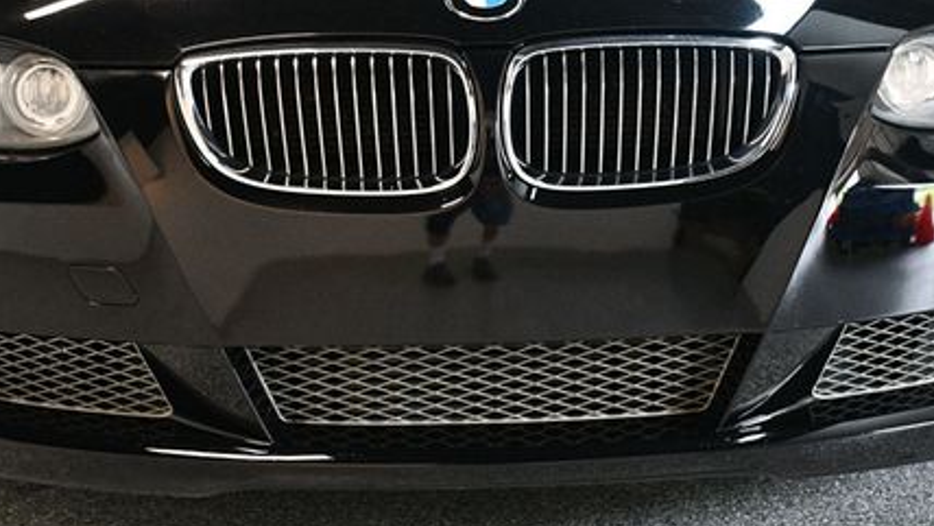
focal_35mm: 61
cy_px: 146
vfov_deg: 19.6
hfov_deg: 34.3
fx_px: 1511
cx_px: 489
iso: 3200
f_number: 3.8
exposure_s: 1/125
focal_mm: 26
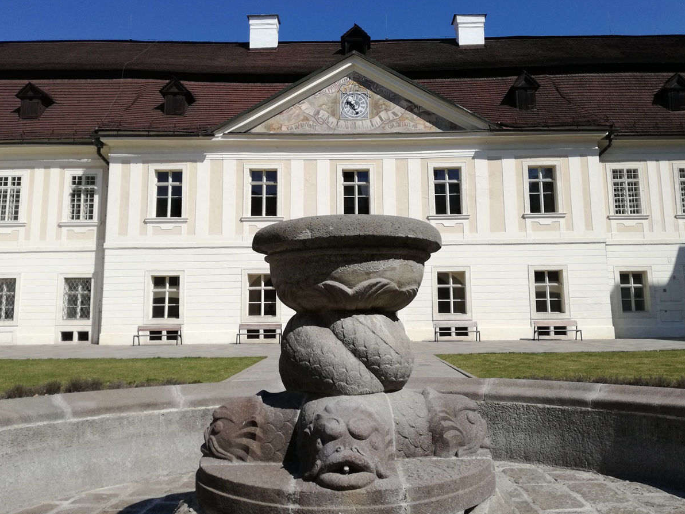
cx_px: 353
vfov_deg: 48.2
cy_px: 241
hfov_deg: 61.6
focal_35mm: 29
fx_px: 574
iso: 50
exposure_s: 1/1916
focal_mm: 3.79
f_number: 2
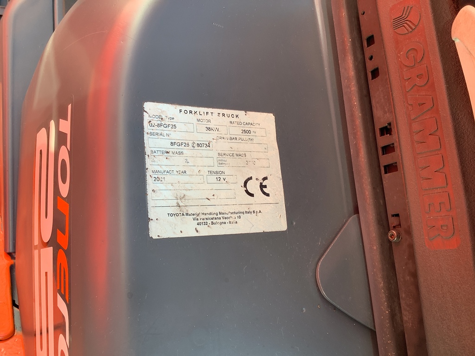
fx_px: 425
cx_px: 238
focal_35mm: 31
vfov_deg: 45.4
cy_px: 178
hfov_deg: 58.4
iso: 25
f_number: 2.4
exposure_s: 1/100
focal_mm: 3.3
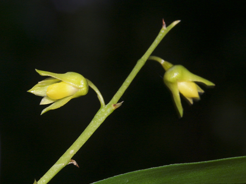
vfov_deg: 7.2
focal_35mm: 207
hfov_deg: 9.6
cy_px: 95
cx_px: 126
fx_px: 1471
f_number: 8
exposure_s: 1/180
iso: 100
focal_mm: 50.48
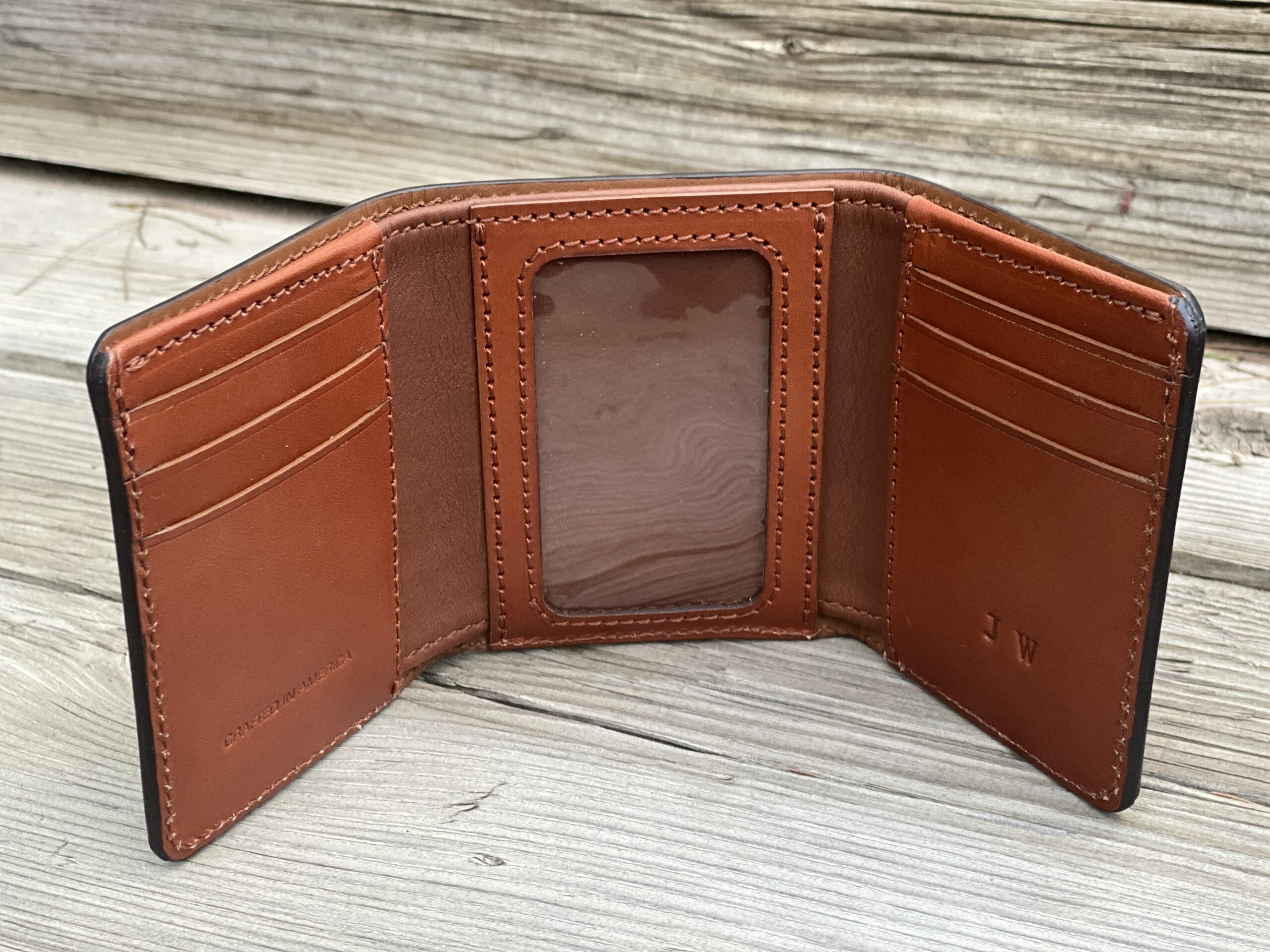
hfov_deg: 36.8
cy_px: 476
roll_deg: +0.6
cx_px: 635
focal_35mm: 52
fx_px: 1908
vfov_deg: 28.0
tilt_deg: -26.5
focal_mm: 6
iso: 250
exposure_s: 1/100
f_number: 2
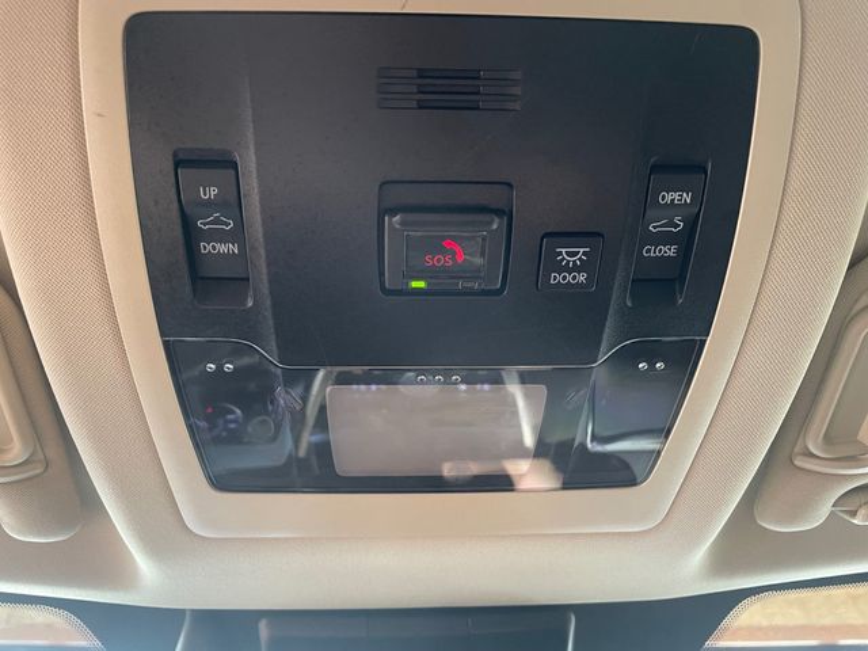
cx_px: 434
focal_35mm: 26
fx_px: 652
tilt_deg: +53.6
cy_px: 326
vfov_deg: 53.1
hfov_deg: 67.3
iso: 320
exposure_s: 1/60
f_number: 1.6
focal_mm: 4.2
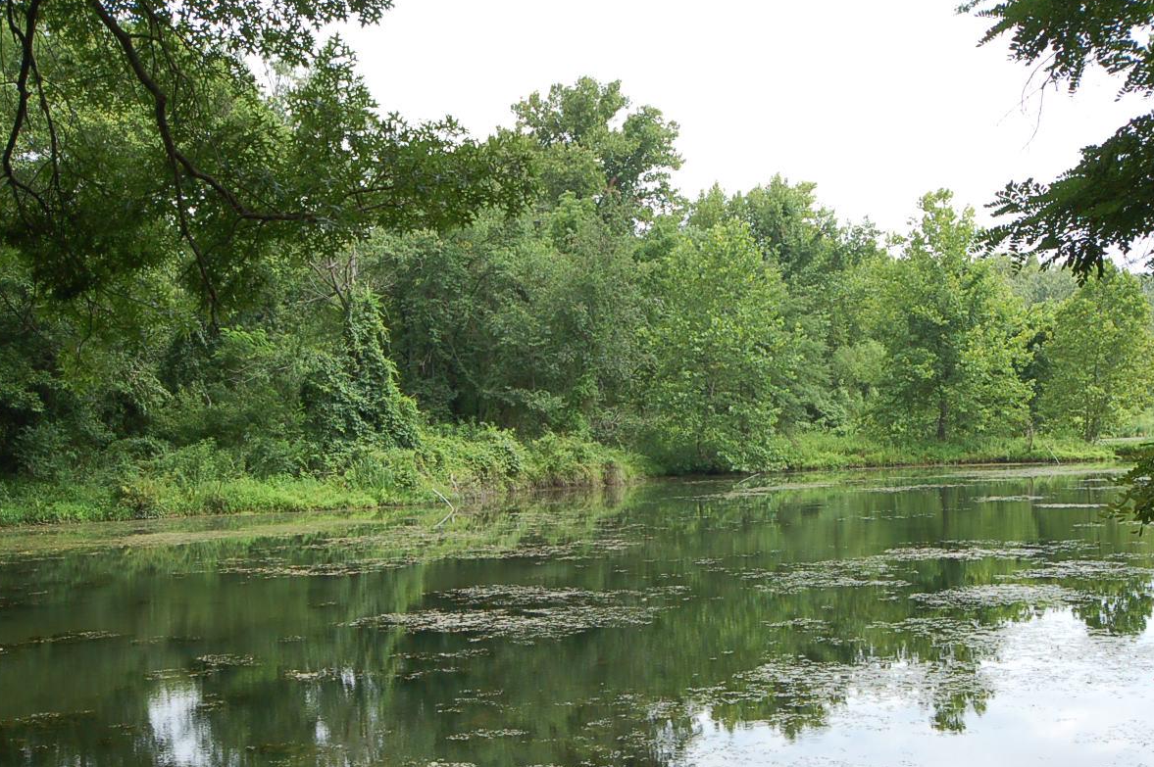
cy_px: 444
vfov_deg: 29.2
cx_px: 598
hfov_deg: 42.8
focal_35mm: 46
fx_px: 1473
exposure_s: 1/160
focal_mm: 24
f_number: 9
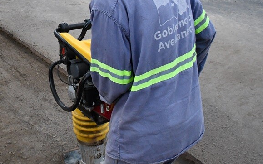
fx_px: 315
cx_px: 39
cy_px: 48
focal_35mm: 44
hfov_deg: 42.4
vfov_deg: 28.9
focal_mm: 17
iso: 3200
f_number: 14
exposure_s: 1/800
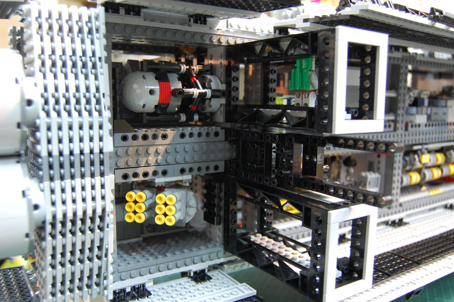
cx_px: 227
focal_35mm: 33
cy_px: 151
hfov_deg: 57.3
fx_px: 416
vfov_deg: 39.9
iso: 800
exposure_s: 1/8
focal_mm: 22
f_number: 3.8
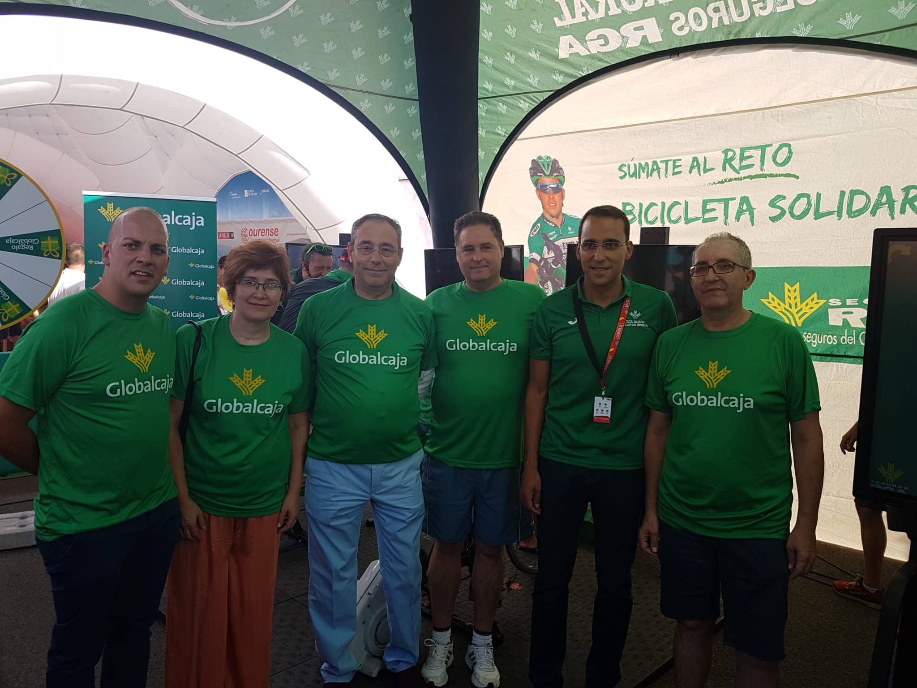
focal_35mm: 26
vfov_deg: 53.1
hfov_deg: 67.3
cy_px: 344
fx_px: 689
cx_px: 458
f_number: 1.7
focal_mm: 4.2
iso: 40
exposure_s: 1/510
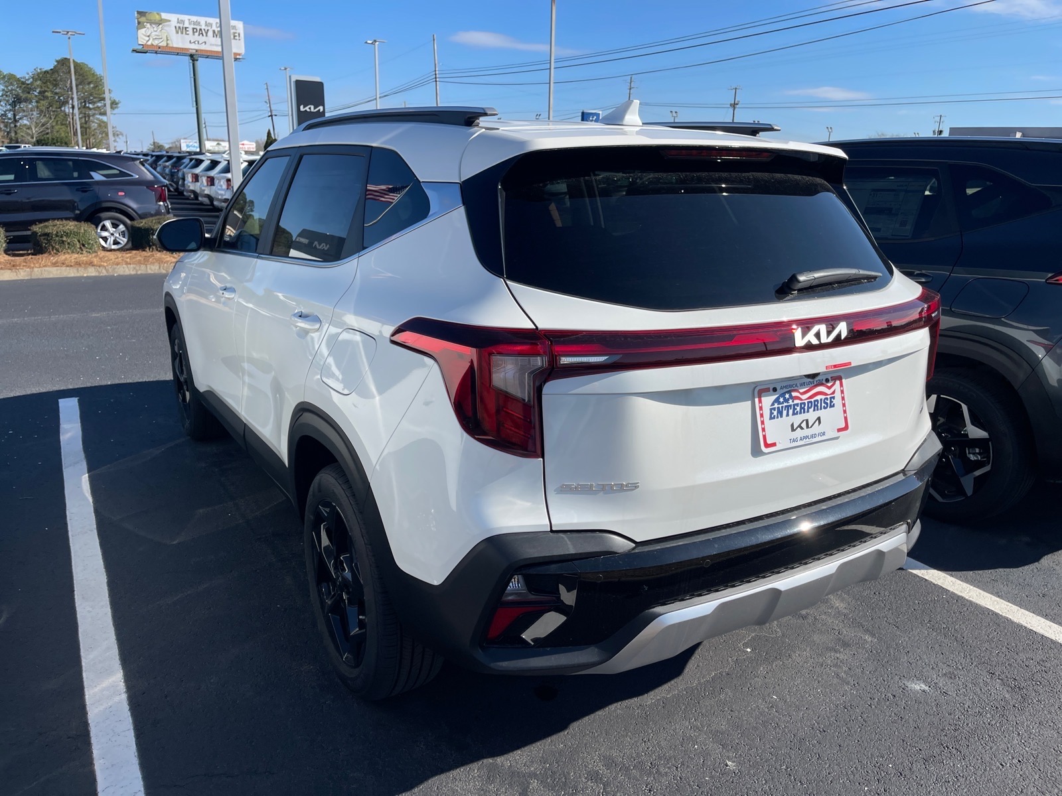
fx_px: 798
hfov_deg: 67.3
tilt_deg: -15.9
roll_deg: -2.4
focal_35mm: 26
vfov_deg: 53.1
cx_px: 531
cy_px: 398
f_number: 1.6
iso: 32
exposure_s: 1/5618
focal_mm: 5.1
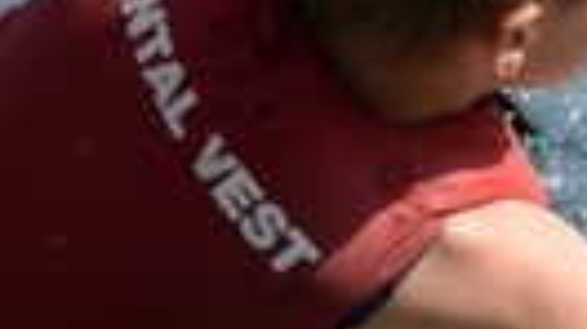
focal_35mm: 1217
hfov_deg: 1.8
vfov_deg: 1.0
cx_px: 422
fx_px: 18927
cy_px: 329
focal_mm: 150
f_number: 13
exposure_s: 1/400
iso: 500
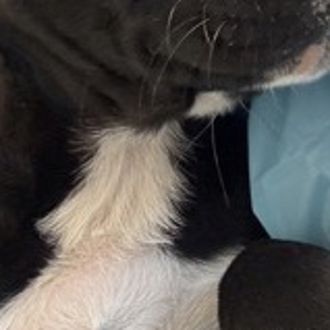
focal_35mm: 70
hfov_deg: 24.6
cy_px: -33
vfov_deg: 23.2
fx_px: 755
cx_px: 194
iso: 200
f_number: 1.9
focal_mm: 2.69
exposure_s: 1/60
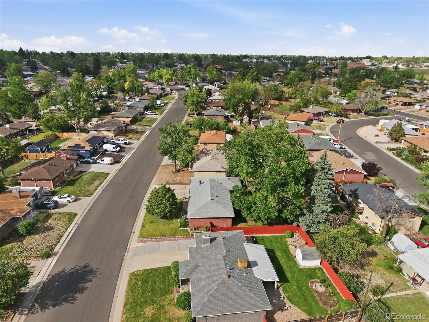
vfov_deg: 56.8
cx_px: 214
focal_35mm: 24
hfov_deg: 71.6
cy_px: 161
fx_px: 297
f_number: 1.8
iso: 130
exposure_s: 1/8000
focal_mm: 8.7
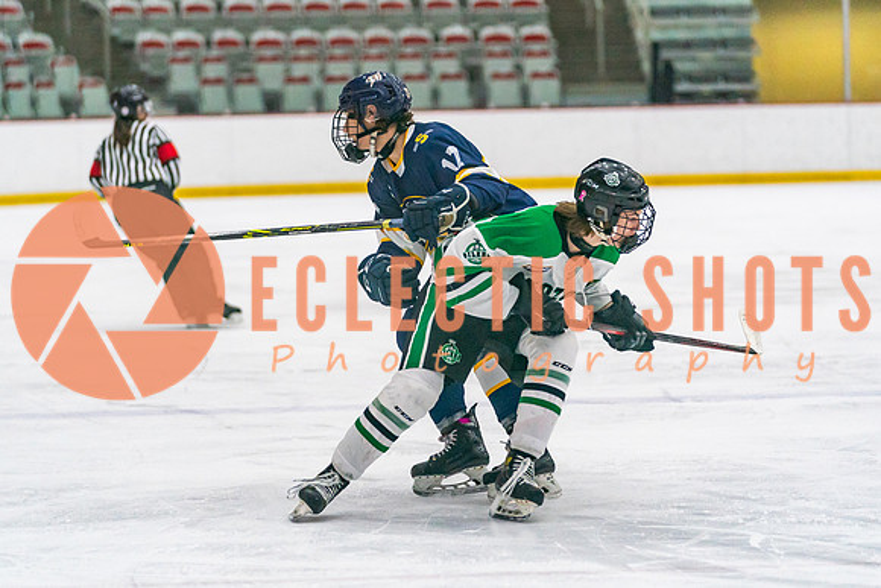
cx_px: 393
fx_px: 4207
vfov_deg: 8.0
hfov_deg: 12.0
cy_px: 263
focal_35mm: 172
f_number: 2.8
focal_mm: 125
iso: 3200
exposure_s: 1/1250
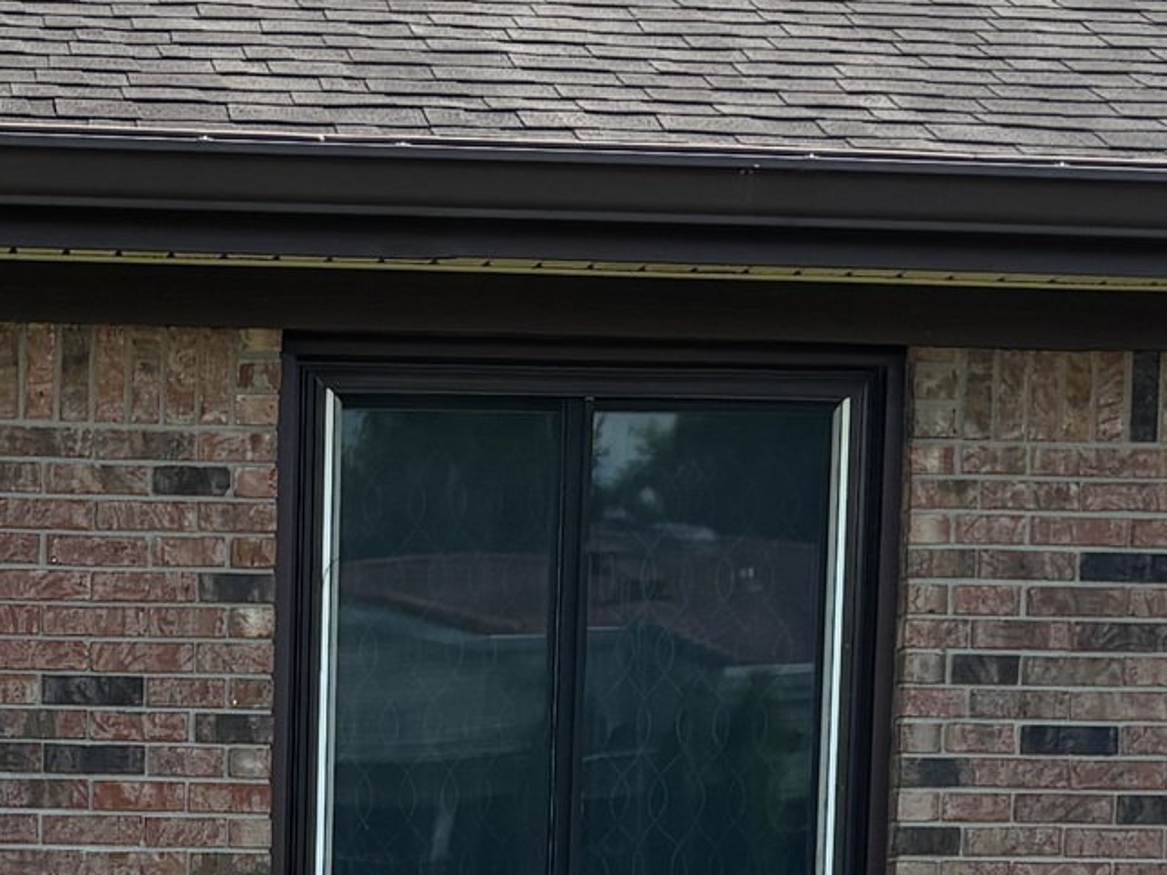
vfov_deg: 11.5
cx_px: 22
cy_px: 1264
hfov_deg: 15.6
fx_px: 4180
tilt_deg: -5.2
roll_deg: -0.7
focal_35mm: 124
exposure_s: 1/1205
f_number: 1.6
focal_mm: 5.96
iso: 50
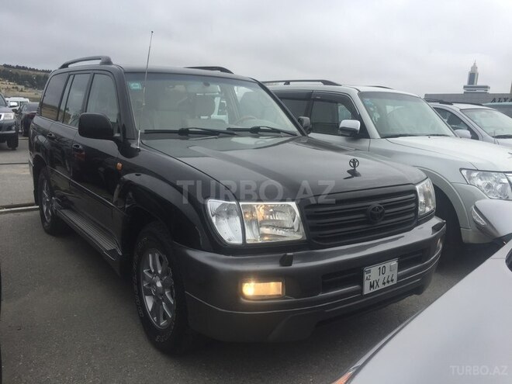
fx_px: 429
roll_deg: -3.6
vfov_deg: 48.2
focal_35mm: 29
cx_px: 256
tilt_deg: -12.2
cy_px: 192
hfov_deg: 61.7
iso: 32
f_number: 2.2
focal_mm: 4.15
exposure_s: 1/1522
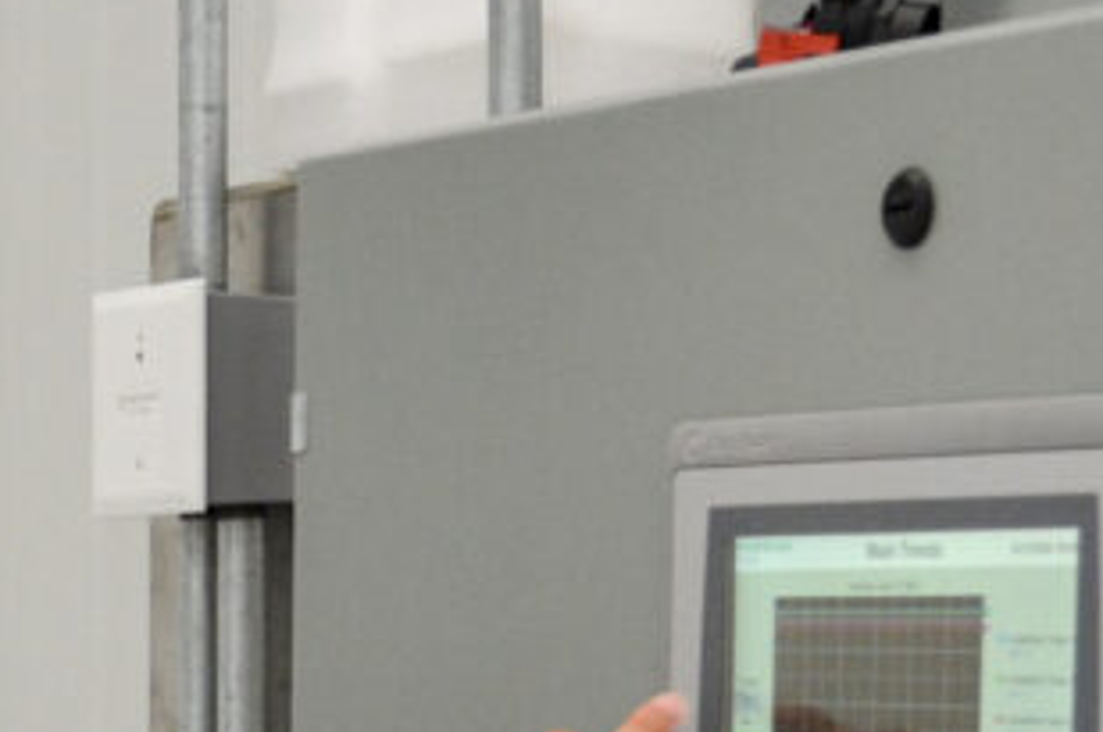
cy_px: 1369
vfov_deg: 8.0
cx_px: -178
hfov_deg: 12.3
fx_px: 5017
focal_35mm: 164
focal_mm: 22
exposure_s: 1/60
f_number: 4
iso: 800
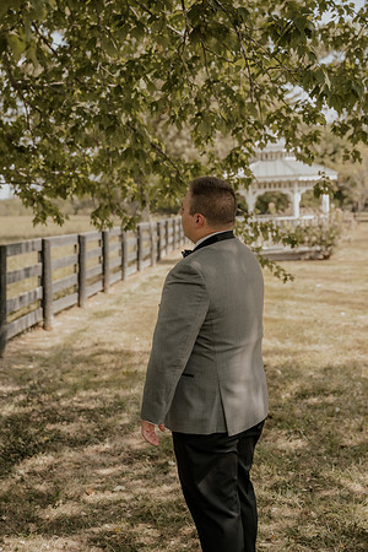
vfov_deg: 35.1
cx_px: 184
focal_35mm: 57
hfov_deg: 23.8
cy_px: 276
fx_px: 874
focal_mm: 57
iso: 250
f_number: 4
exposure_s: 1/500
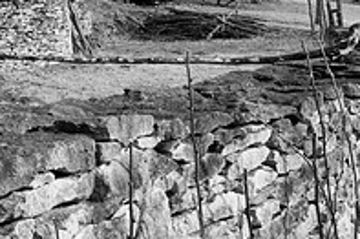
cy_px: 19
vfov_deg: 24.7
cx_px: 2
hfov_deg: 34.3
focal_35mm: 53
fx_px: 530
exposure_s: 1/60
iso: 200
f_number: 13
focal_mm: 12
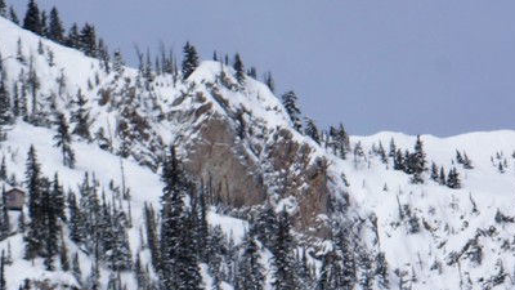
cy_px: 188
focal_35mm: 541
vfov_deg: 2.2
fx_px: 7392
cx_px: -66
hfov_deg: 4.0
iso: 100
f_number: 14
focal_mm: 107.8
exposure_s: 1/200
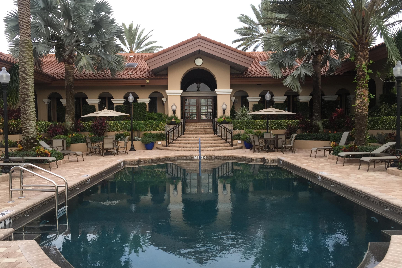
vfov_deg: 42.3
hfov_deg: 60.3
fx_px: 346
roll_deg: +0.3
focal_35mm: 31
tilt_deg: -3.6
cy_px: 149
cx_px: 196
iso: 32
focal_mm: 4.15
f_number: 2.2
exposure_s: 1/198
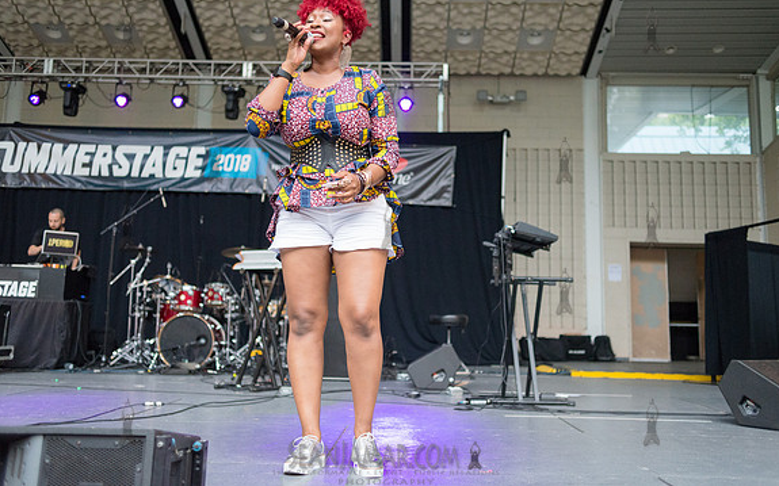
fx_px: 764
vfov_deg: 35.3
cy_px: 225
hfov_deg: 54.0
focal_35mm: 36
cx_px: 389
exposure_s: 1/4000
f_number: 2.8
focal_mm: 35
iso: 4000
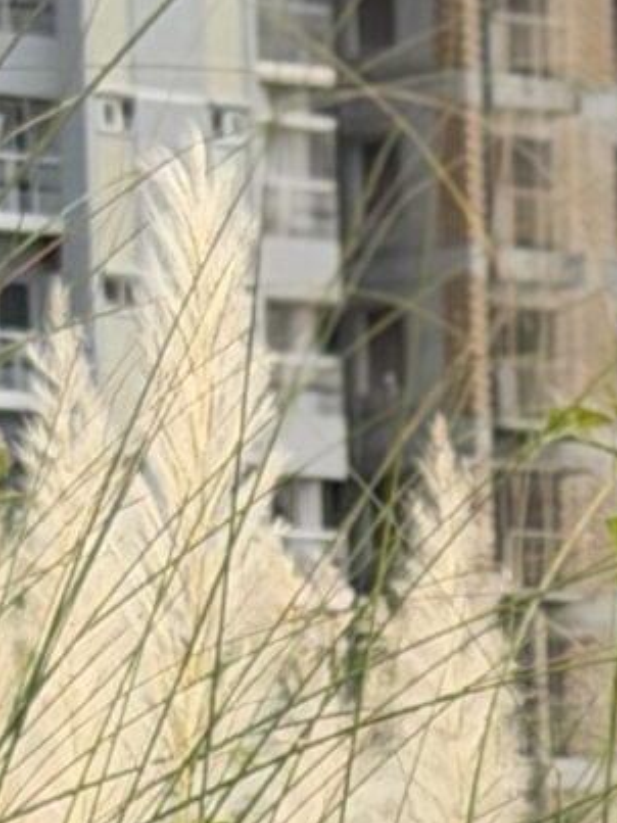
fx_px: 7252
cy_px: 2402
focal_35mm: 305
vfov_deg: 6.0
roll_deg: -1.9
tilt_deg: -11.3
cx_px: 1726
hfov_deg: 4.7
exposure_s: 1/706
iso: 100
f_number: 1.78
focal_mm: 6.76
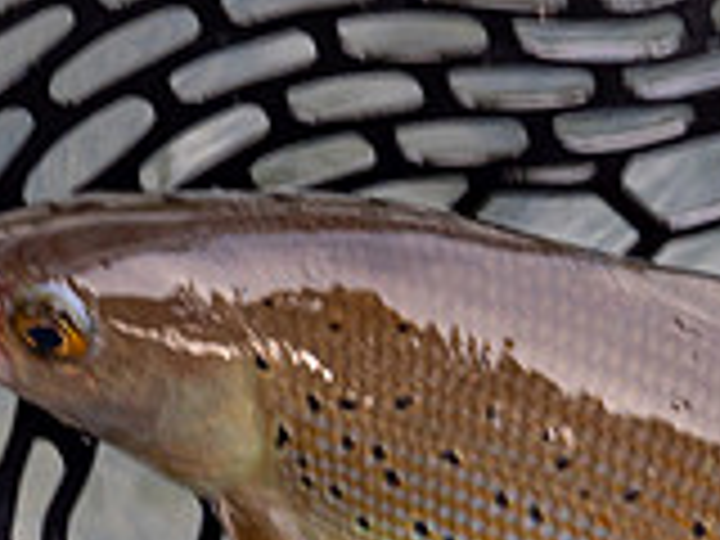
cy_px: 860
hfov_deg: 8.6
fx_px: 4805
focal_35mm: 231
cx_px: 516
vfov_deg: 6.3
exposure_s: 1/25
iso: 320
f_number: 5.6
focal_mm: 23
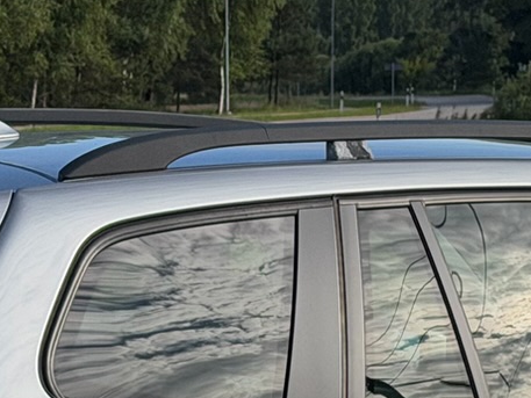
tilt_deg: -8.8
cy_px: 592
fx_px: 3299
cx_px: 409
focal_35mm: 215
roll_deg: -0.8
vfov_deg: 6.8
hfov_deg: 9.2
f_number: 1.78
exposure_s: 1/5208
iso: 64
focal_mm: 6.76
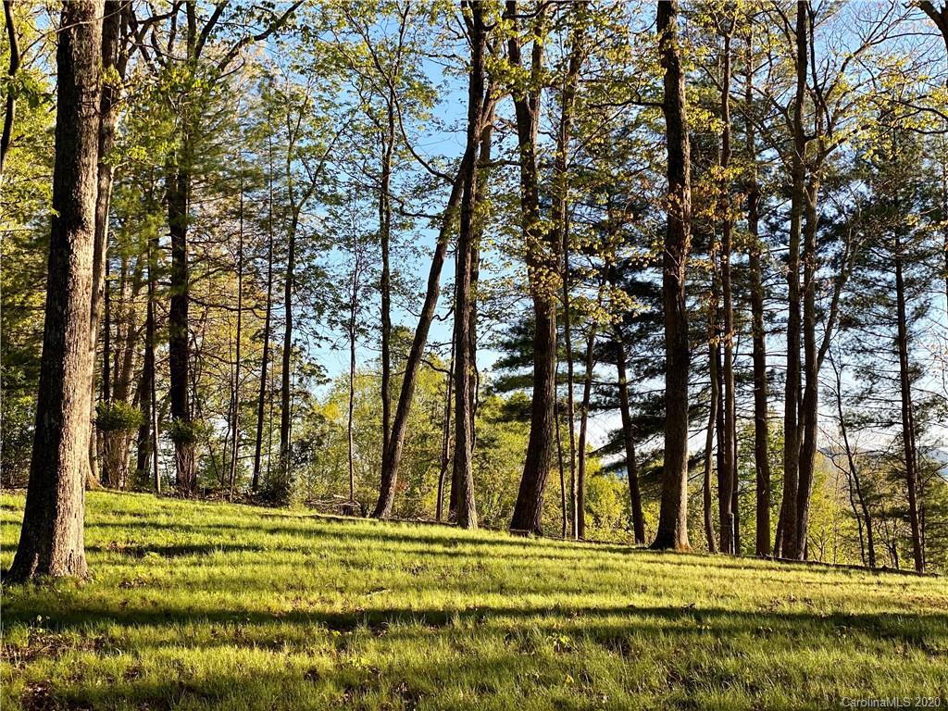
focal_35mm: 52
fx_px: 1424
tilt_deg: +6.3
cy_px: 356
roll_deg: +0.6
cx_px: 474
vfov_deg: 28.0
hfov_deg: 36.8
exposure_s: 1/318
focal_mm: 6
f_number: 2
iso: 20
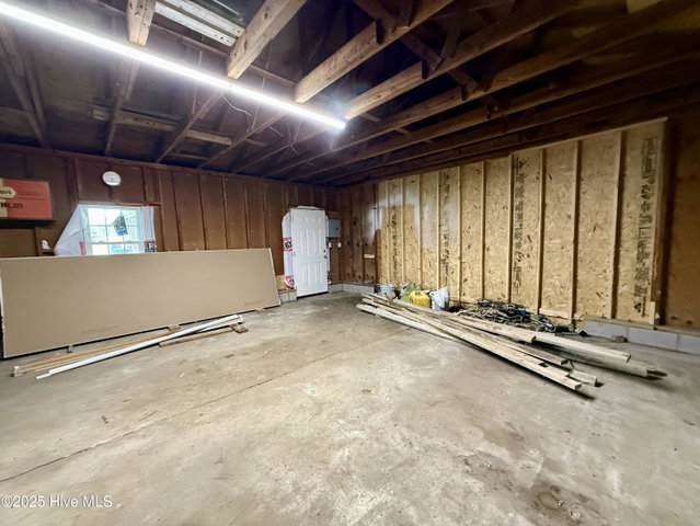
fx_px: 283
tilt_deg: -4.5
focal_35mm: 14
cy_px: 263
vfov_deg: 85.7
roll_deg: +1.4
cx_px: 350
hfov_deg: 102.0
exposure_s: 1/60
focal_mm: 2.22
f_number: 2.2
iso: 640
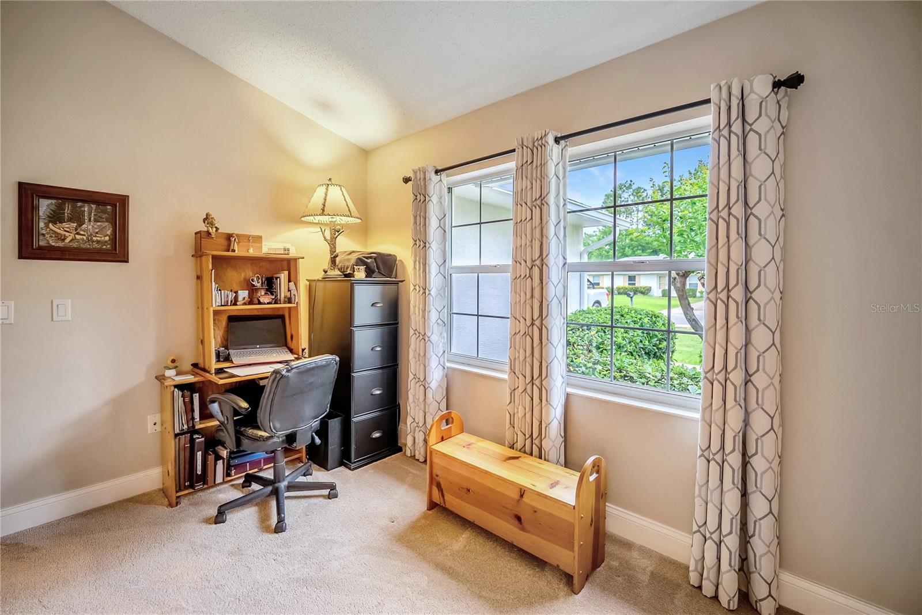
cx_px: 461
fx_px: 359
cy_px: 308
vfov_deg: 81.3
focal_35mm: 14
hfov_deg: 104.2
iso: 2000
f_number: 3.2
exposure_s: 1/800
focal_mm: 14
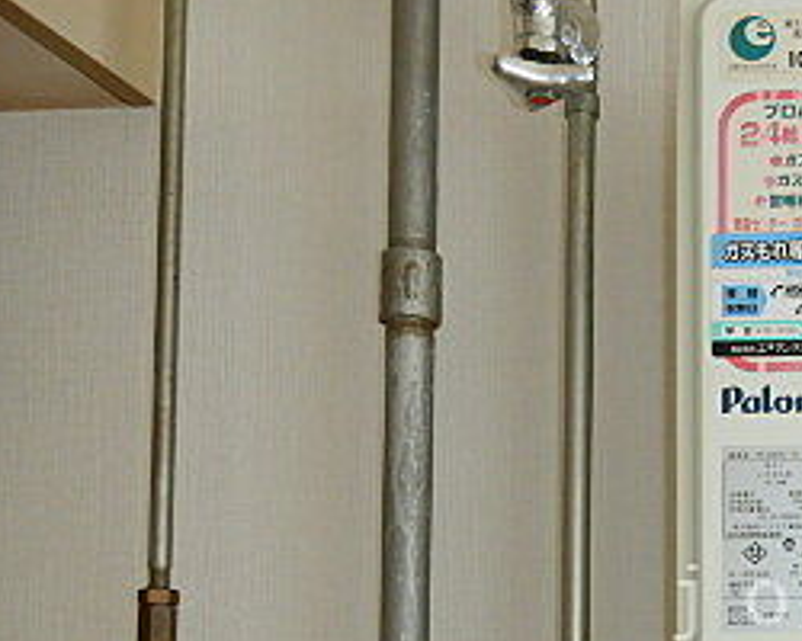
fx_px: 1424
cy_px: 603
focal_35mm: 60
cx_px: 892
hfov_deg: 28.4
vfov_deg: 24.5
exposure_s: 1/50
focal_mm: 4.3
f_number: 2.8
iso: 125
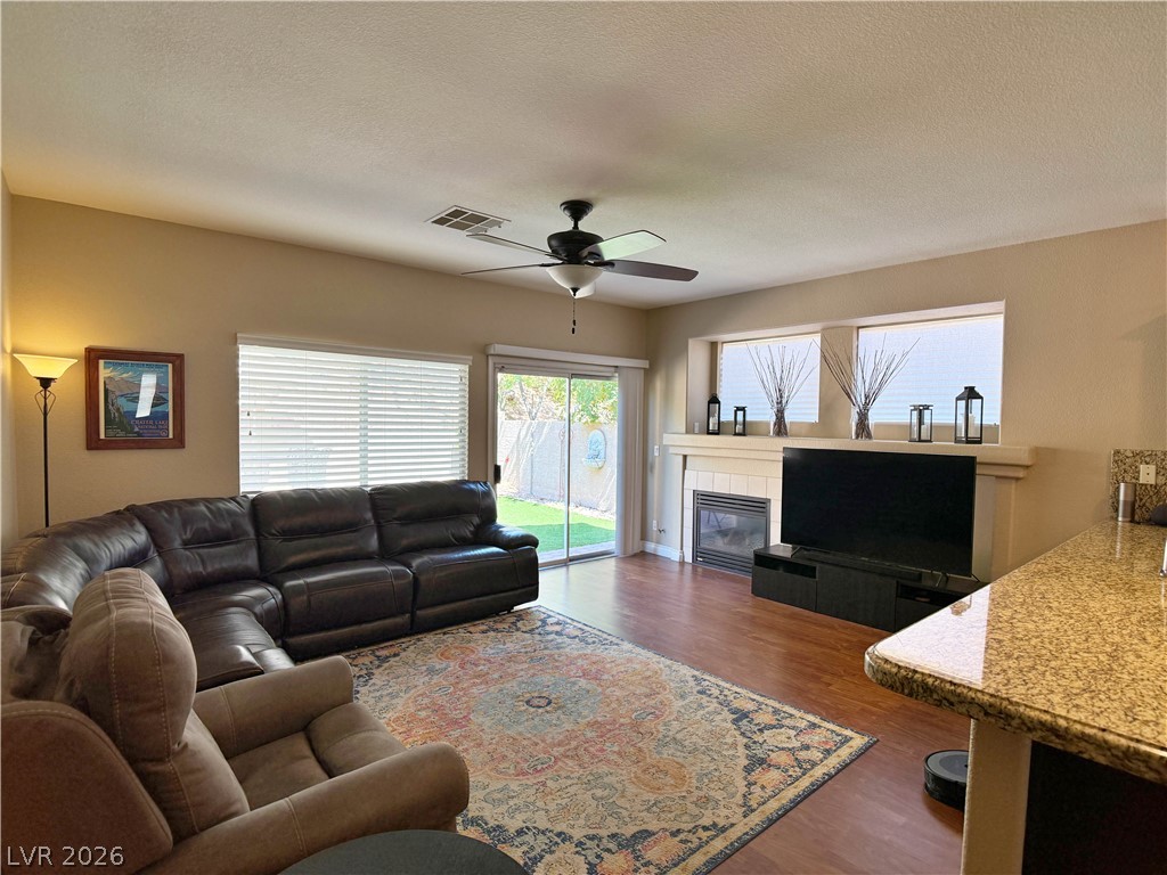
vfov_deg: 56.8
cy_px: 438
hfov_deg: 71.6
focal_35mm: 24
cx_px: 584
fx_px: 809
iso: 160
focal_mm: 6.76
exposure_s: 1/234
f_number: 1.78
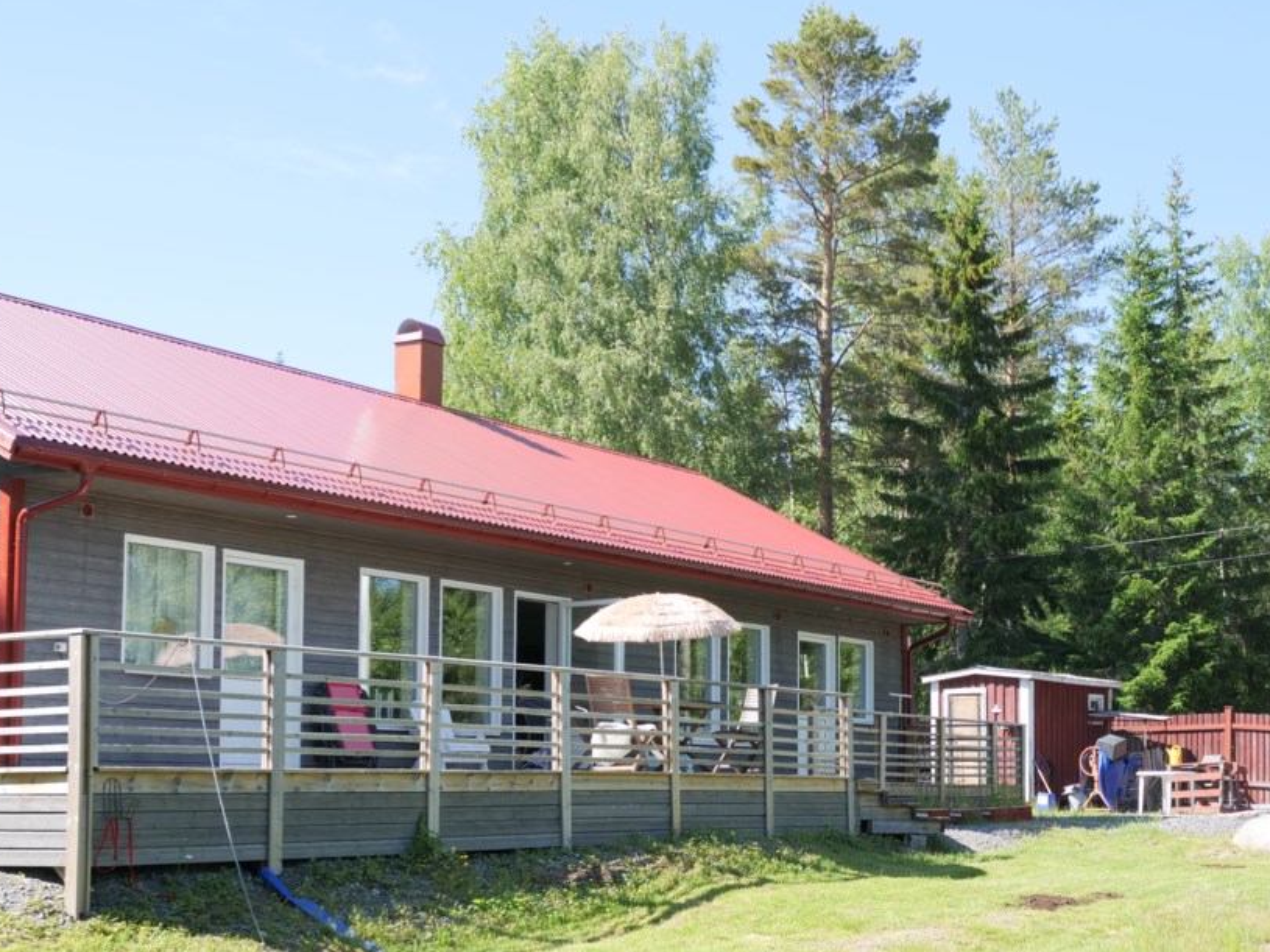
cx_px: 924
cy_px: 648
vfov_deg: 27.3
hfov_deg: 35.5
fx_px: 1944
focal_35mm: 53
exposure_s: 1/500
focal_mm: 15
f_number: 3.5
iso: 200
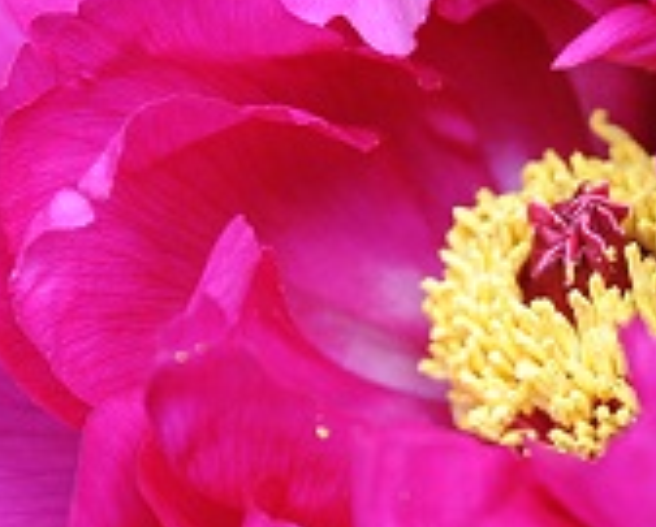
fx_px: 4532
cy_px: 466
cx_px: 636
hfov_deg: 8.2
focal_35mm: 233
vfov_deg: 6.6
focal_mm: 75
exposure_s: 1/160
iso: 640
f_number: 6.3
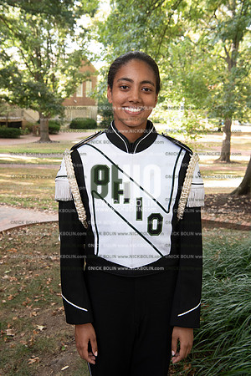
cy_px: 188
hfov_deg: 29.2
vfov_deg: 42.7
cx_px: 126
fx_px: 481
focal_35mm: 46
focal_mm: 46
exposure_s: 1/100
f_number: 8
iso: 800
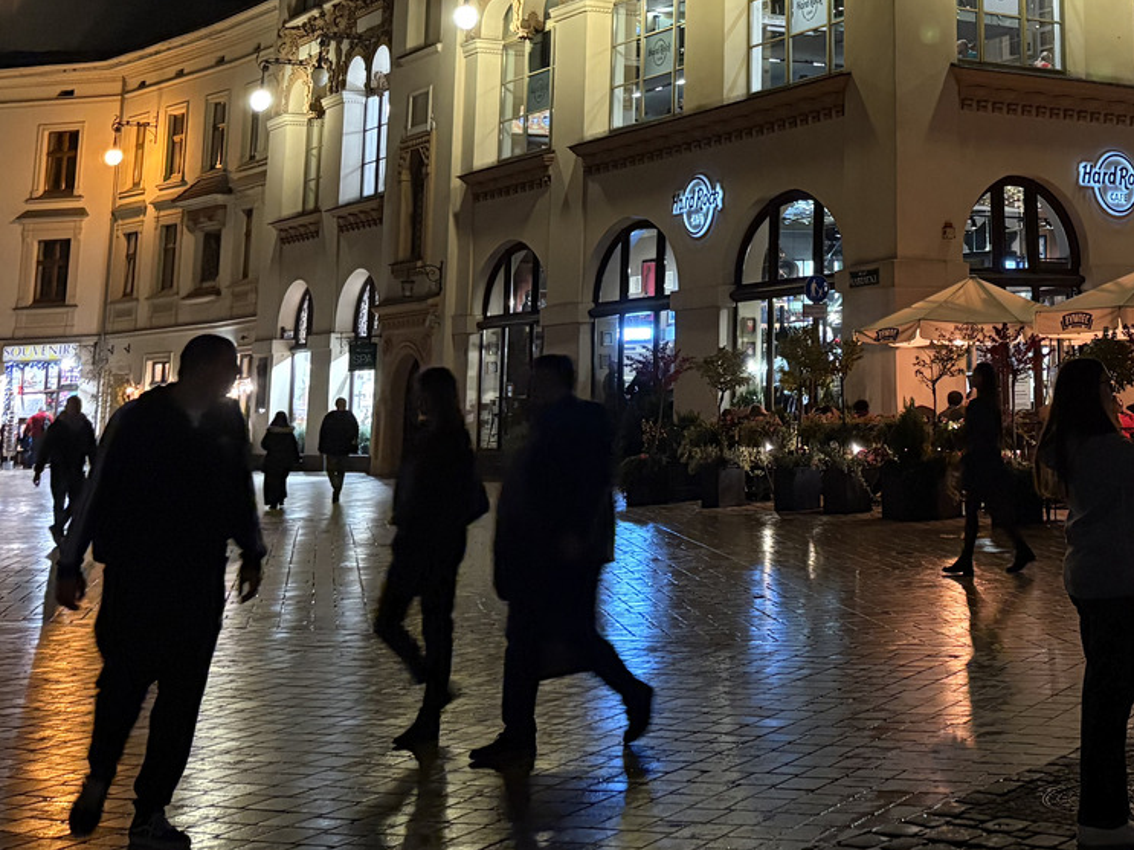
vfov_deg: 24.7
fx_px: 1834
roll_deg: +1.8
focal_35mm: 56
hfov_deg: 32.1
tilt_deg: +12.9
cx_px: 1087
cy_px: -31
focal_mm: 5.96
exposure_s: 1/33
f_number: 1.6
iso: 500
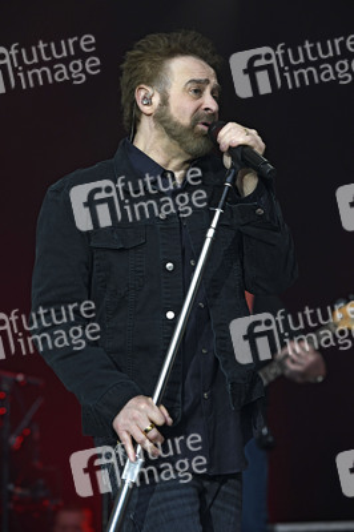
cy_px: 266
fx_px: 1995
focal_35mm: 135
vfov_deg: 15.2
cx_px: 177
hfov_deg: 10.1
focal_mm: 135
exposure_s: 1/640
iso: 800
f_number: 5
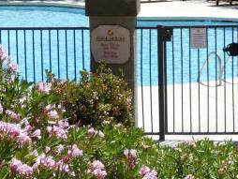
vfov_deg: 8.9
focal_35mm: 166
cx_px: 67
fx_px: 1142
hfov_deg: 11.9
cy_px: 29
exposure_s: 1/800
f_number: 4.2
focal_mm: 11.21
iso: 100
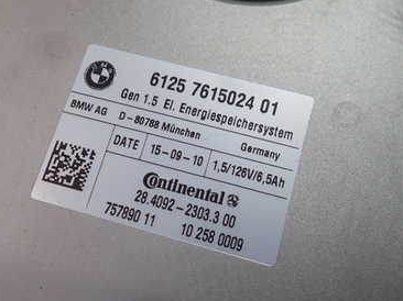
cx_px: 184
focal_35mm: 41
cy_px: 167
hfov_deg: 45.8
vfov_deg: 35.1
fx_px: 477
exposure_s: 1/100
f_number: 2
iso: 100
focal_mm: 4.5
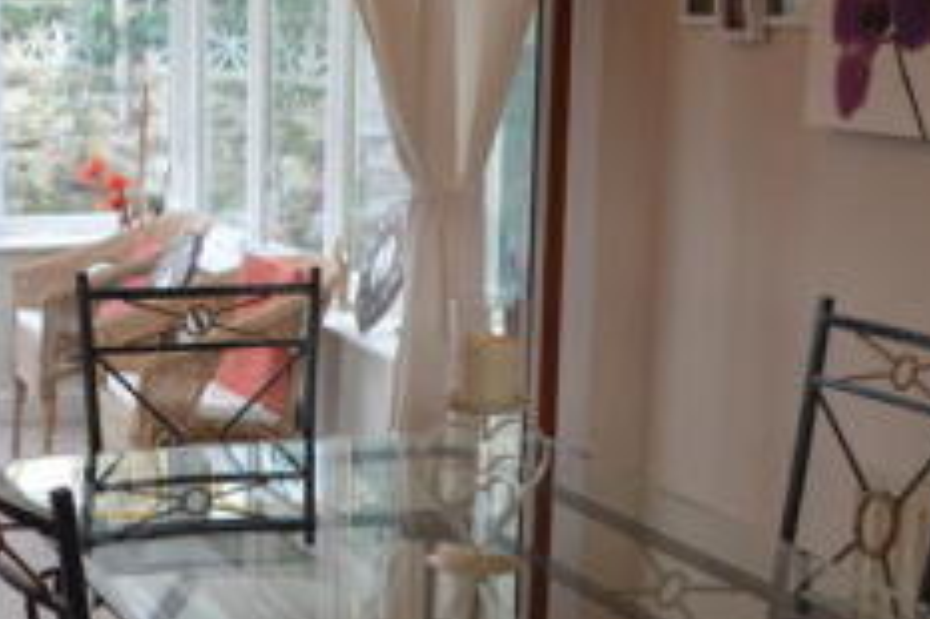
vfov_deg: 17.9
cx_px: 122
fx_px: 1962
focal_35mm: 76
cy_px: 405
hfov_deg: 25.9
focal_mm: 18
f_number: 4
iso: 400
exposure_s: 1/60
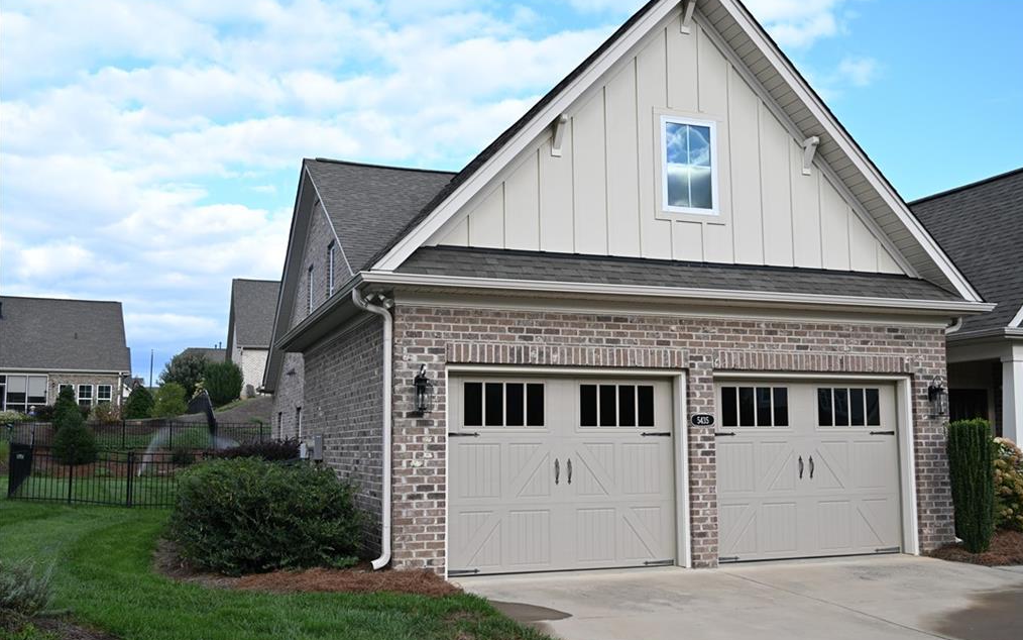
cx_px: 515
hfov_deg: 53.7
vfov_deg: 35.1
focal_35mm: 36
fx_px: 1011
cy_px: 336
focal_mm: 23.5
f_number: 5.6
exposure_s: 1/250
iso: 160
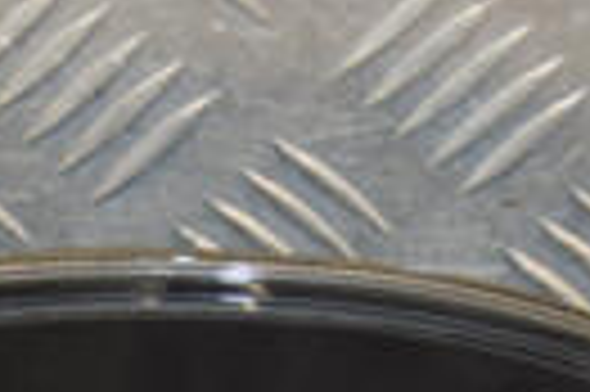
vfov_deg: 5.7
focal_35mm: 234
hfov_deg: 8.8
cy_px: 897
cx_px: 185
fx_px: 3830
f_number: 5
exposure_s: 1/160
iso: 800
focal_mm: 34
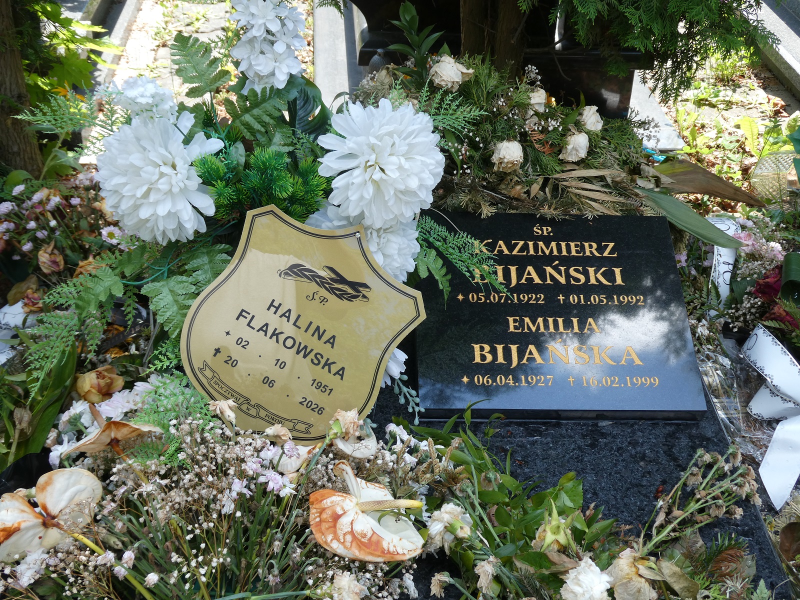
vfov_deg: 30.9
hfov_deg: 40.4
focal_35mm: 47
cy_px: 300
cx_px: 400
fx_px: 1086
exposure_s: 1/100
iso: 80
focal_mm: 8.4
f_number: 4
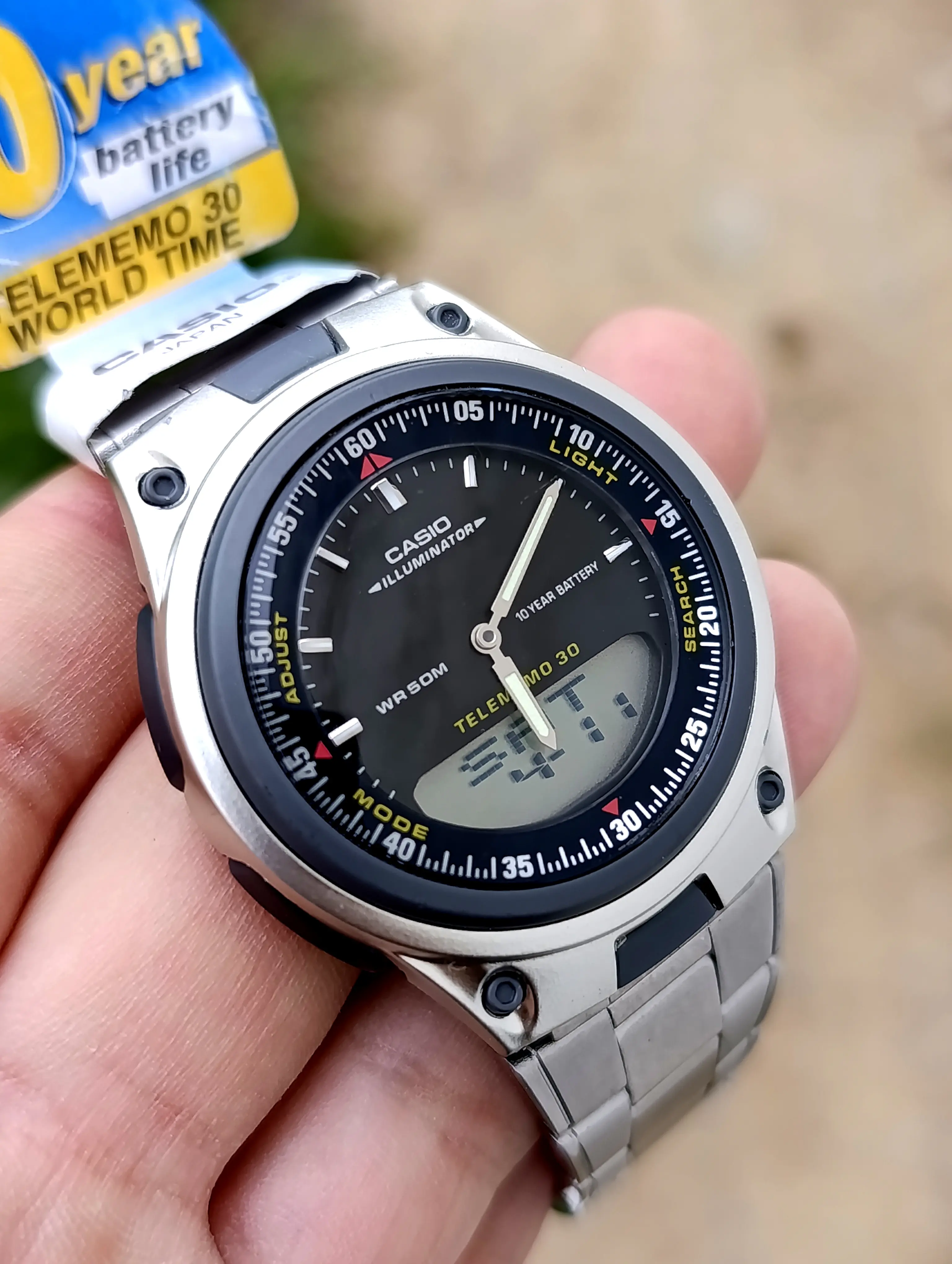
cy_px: 632
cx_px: 476
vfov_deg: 73.8
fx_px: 841
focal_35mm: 23
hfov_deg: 59.0
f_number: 1.6
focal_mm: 6.14
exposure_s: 1/120
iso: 125
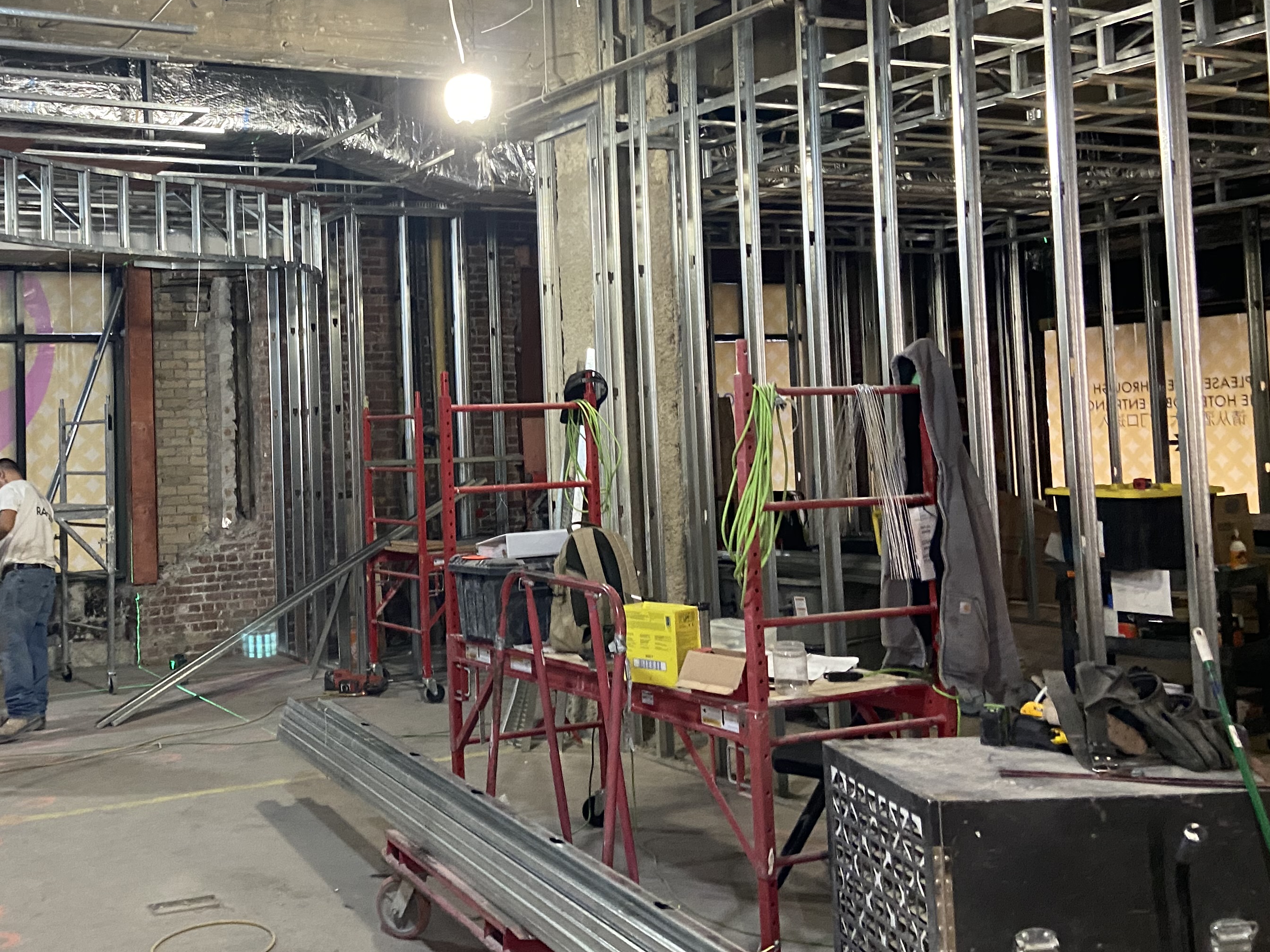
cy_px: 382
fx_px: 1431
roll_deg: +0.8
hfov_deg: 46.4
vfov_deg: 36.7
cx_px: 340
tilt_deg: +3.2
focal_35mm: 39
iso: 250
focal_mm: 4.25
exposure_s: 1/60
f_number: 1.8
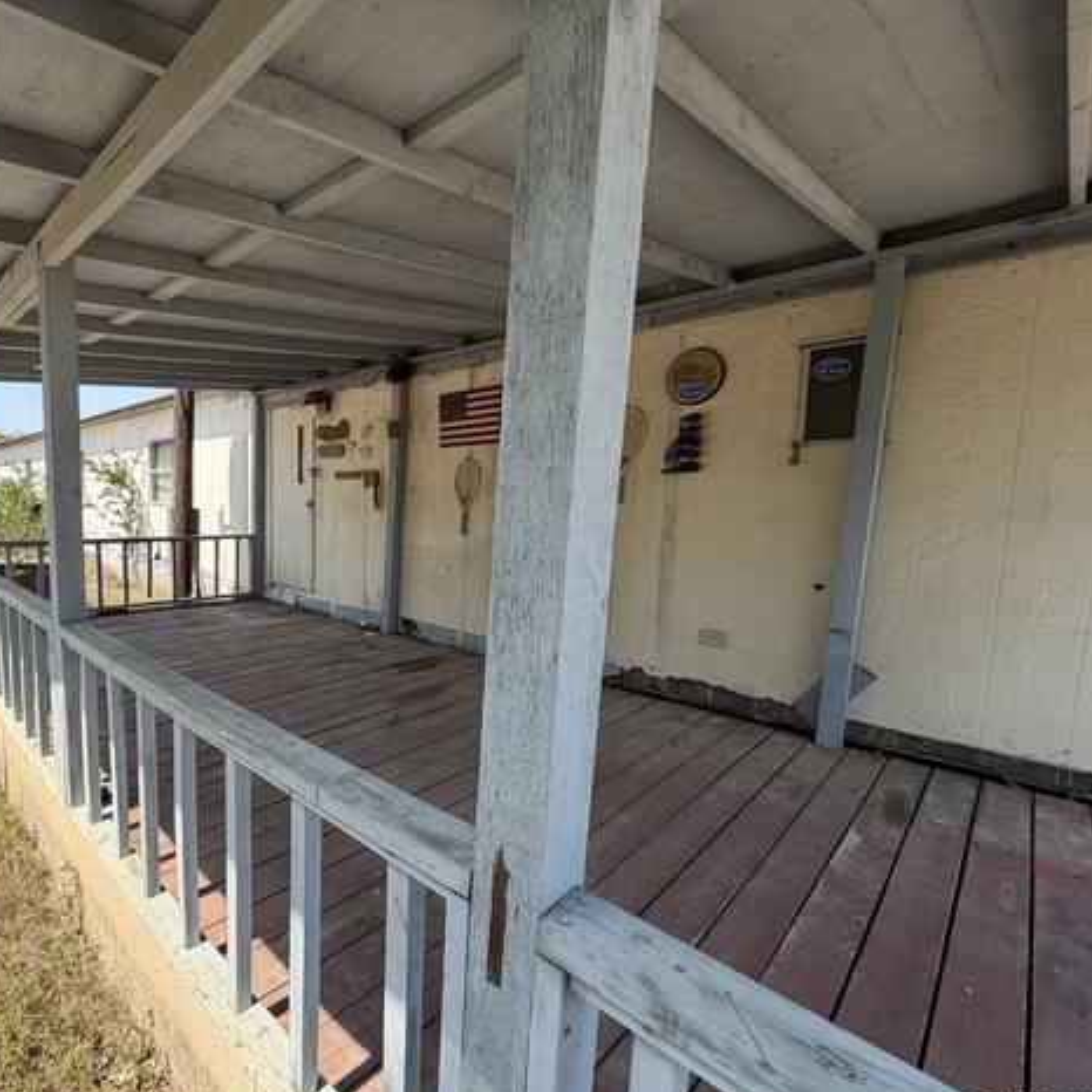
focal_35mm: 17
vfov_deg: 84.0
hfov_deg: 81.6
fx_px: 607
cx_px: 380
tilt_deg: -6.9
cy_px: 560
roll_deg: -0.9
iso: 64
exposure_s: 1/502
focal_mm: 2.22
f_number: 2.2
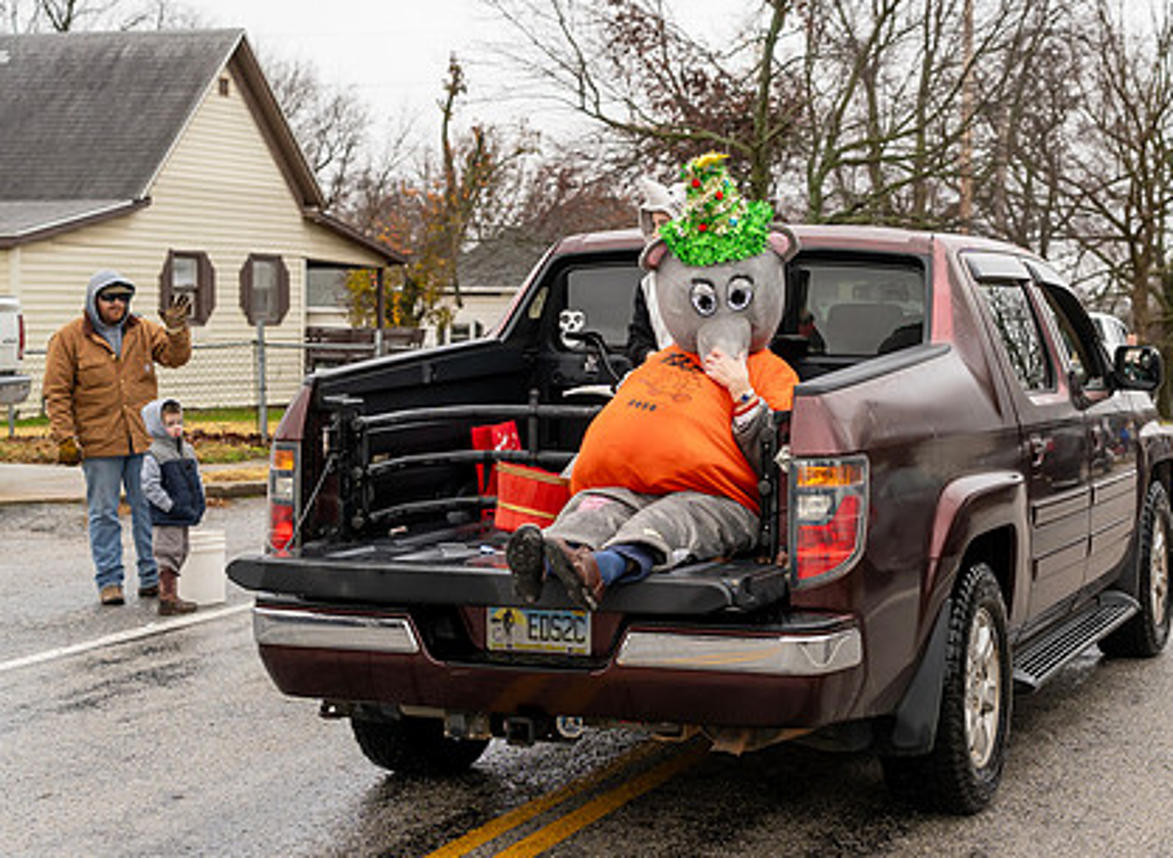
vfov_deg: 21.3
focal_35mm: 68
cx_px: 801
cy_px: 384
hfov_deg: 28.6
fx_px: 2284
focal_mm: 35
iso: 320
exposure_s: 1/640
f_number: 2.8
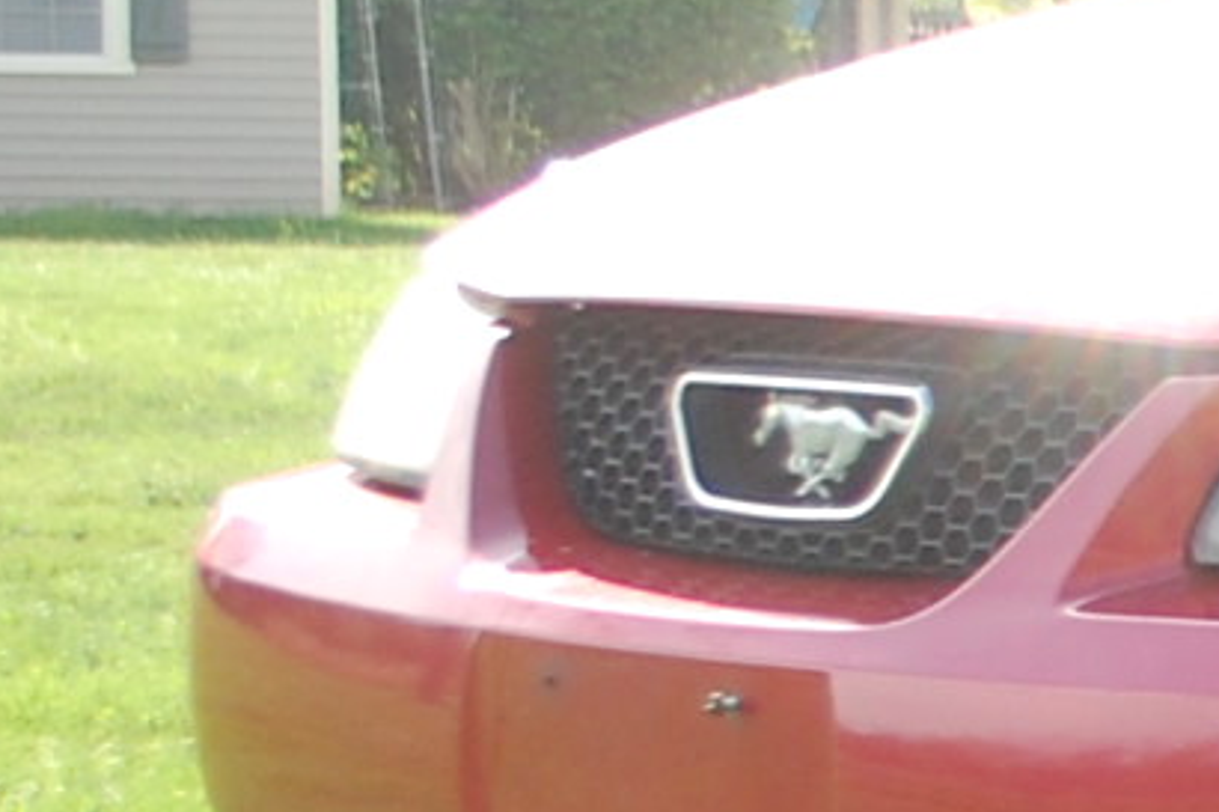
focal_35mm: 198
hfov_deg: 9.4
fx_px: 6701
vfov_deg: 6.9
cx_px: 2860
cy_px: 779
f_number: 4.5
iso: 400
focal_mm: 24
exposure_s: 1/500
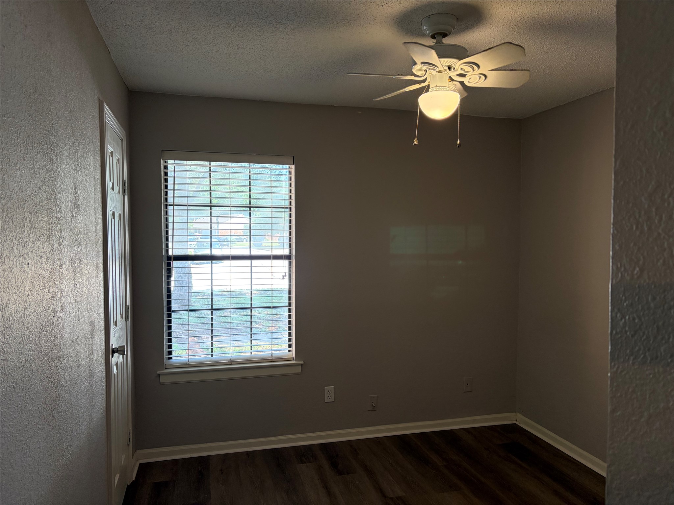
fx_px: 506
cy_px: 252
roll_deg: +0.3
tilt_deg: -2.5
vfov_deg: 53.1
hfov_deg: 67.3
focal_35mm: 26
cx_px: 337
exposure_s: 1/120
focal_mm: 5.96
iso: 200
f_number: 1.6
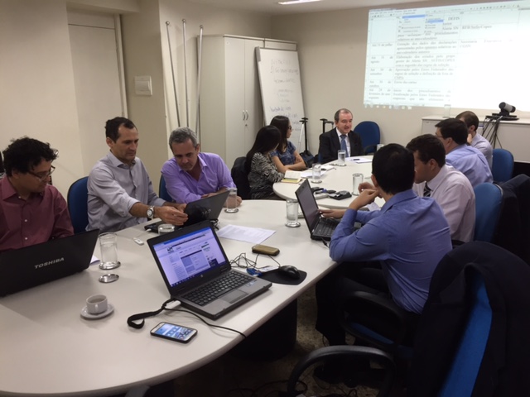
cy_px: 198
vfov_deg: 48.2
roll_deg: -0.9
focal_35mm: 29
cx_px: 265
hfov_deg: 61.7
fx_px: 444
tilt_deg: -15.1
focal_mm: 4.15
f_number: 2.2
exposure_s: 1/30
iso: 64
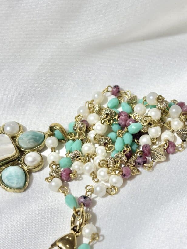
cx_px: 116
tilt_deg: -50.1
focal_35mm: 65
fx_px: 468
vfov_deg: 29.8
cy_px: 121
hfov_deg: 22.5
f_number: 1.6
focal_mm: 5.96
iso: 32
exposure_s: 1/272
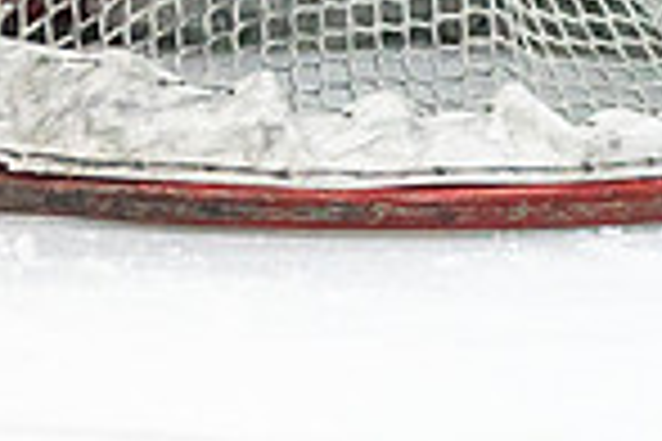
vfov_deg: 2.3
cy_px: -406
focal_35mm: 594
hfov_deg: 3.5
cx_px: -486
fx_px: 10922
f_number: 2.8
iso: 3200
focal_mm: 117
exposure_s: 1/1000
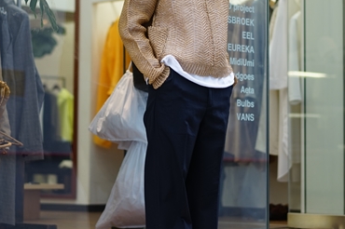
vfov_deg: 11.5
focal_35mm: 119
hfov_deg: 17.2
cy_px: 63
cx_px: 173
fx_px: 1139
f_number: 1.8
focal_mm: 55
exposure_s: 1/100
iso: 100
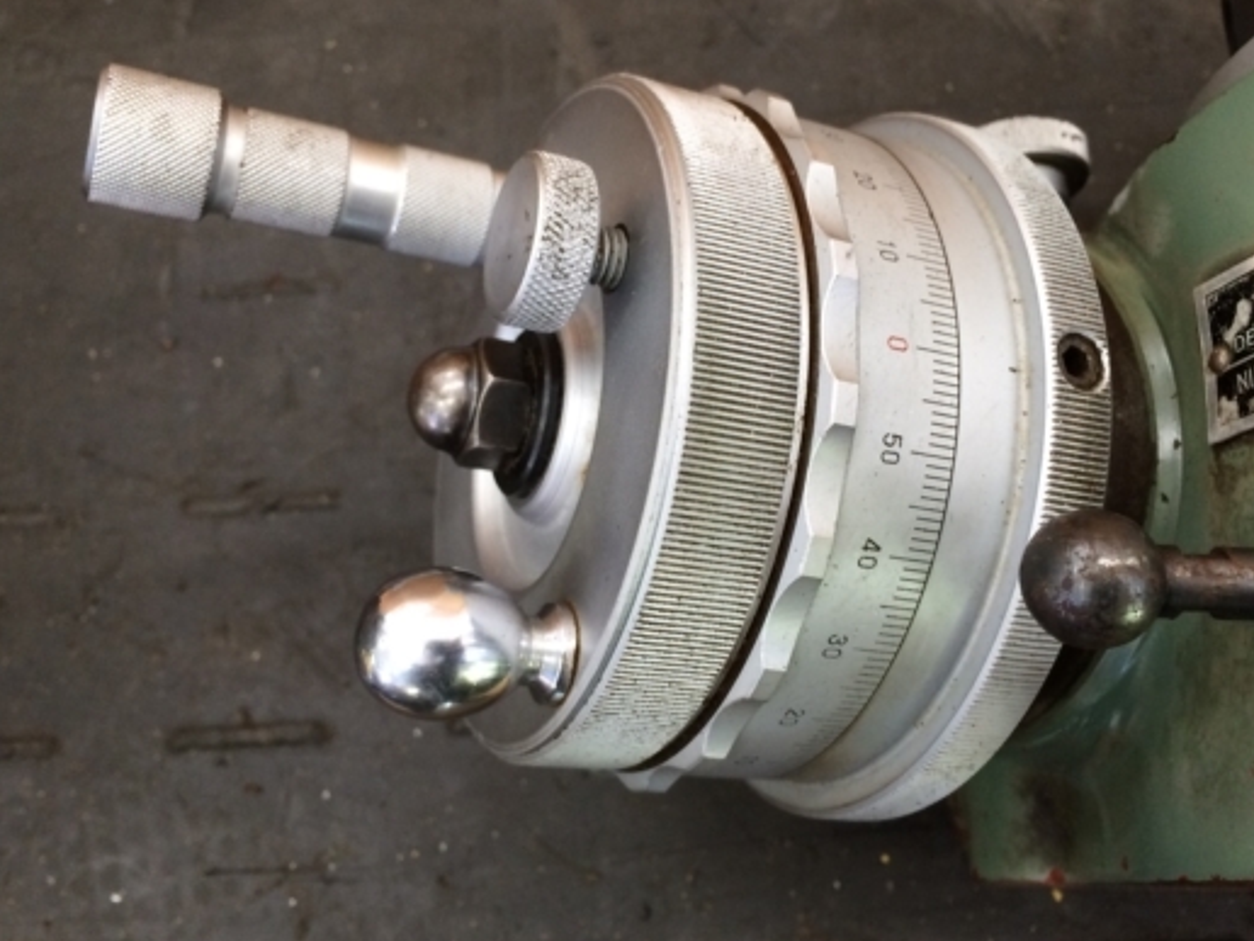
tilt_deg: -72.1
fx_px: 1304
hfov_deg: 51.3
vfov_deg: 39.6
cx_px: 649
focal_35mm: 36
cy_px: 418
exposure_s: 1/30
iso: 100
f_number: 2.2
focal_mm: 4.15
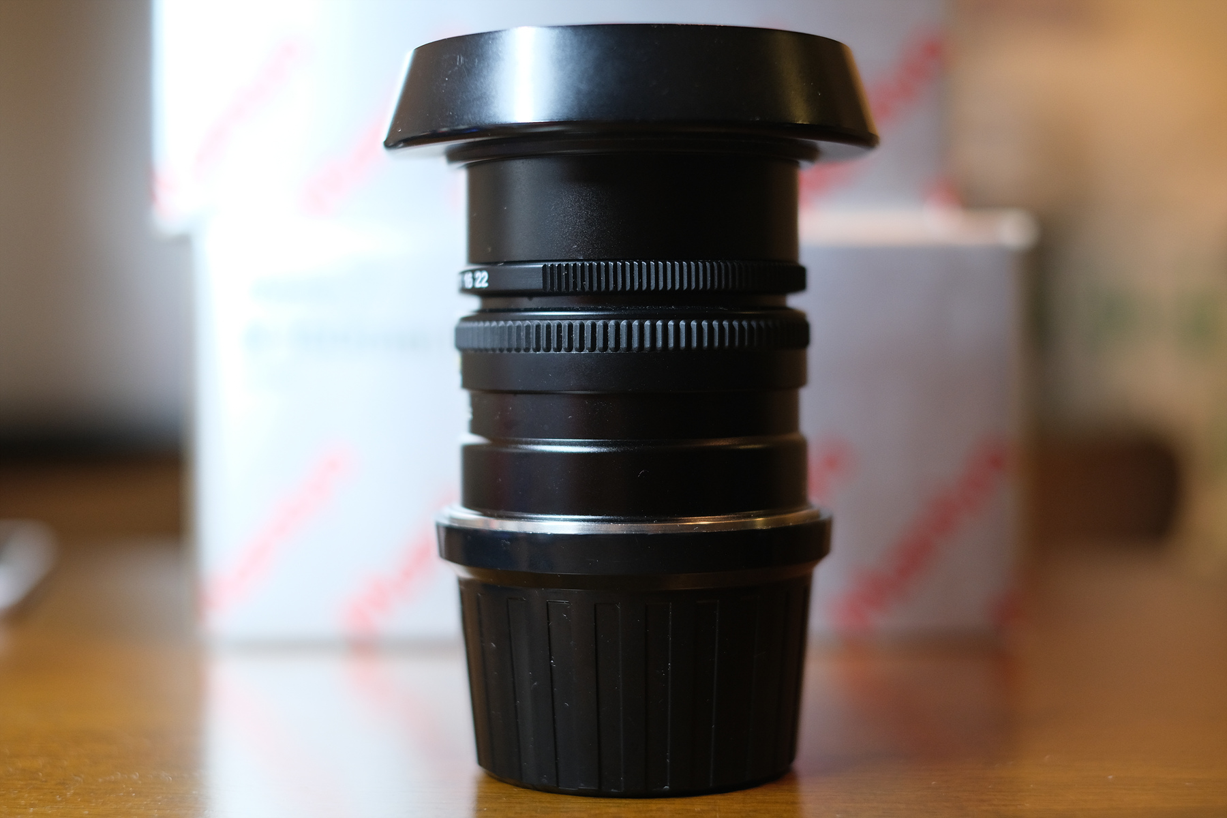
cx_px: 614
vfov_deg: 25.5
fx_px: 1806
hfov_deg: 37.5
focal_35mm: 53
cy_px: 409
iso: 1000
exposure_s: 1/75
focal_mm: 35
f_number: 2
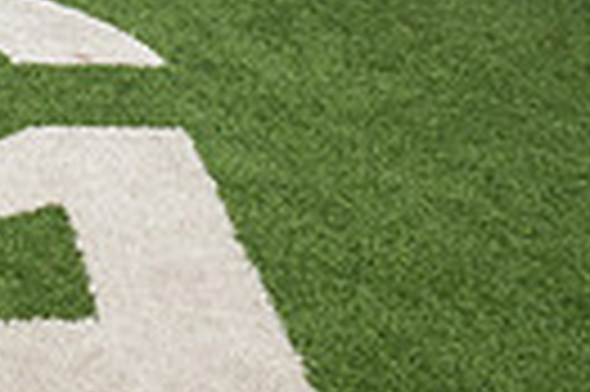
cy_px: -368
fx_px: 1850
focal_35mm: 113
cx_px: -564
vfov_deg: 11.1
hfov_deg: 15.0
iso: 160
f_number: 8
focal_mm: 24
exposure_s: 1/200
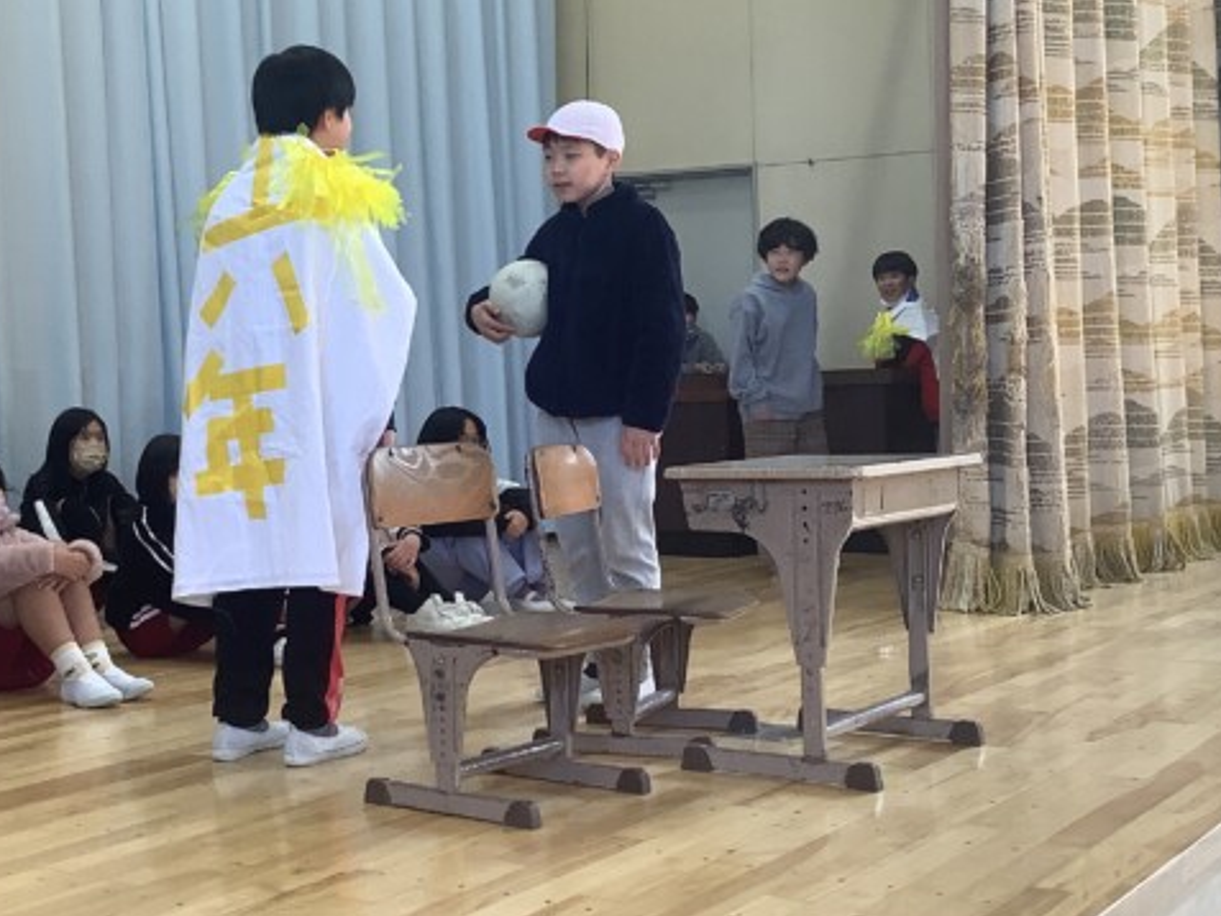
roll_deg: +2.2
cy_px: 394
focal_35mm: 52
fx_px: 1835
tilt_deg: -0.7
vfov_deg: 28.0
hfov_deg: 36.6
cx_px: 458
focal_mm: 3.3
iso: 80
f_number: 2.4
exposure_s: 1/120
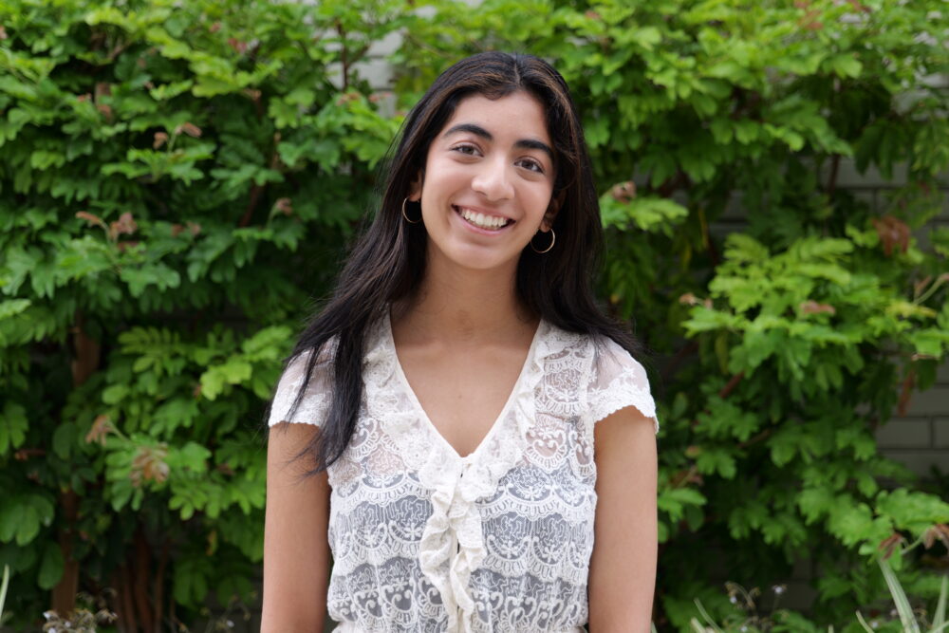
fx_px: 1555
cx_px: 474
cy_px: 316
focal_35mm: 59
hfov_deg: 33.9
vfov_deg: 23.0
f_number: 4
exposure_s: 1/100
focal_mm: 59
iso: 100
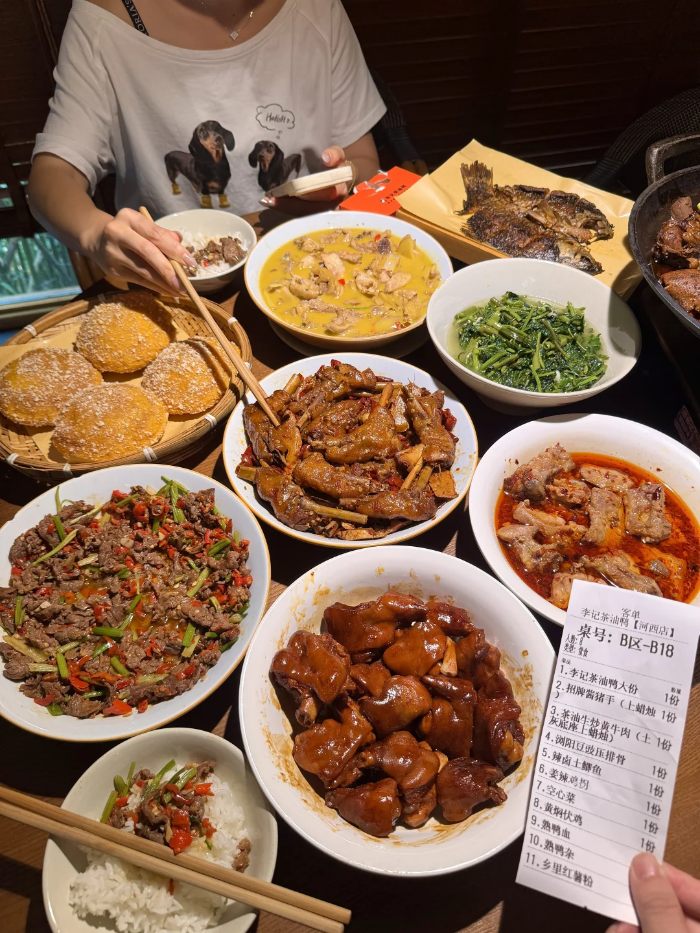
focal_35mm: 24
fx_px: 647
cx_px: 350
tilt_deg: -52.8
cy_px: 466
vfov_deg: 71.6
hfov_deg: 56.8
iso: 64
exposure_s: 1/121
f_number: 1.78
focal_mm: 6.76
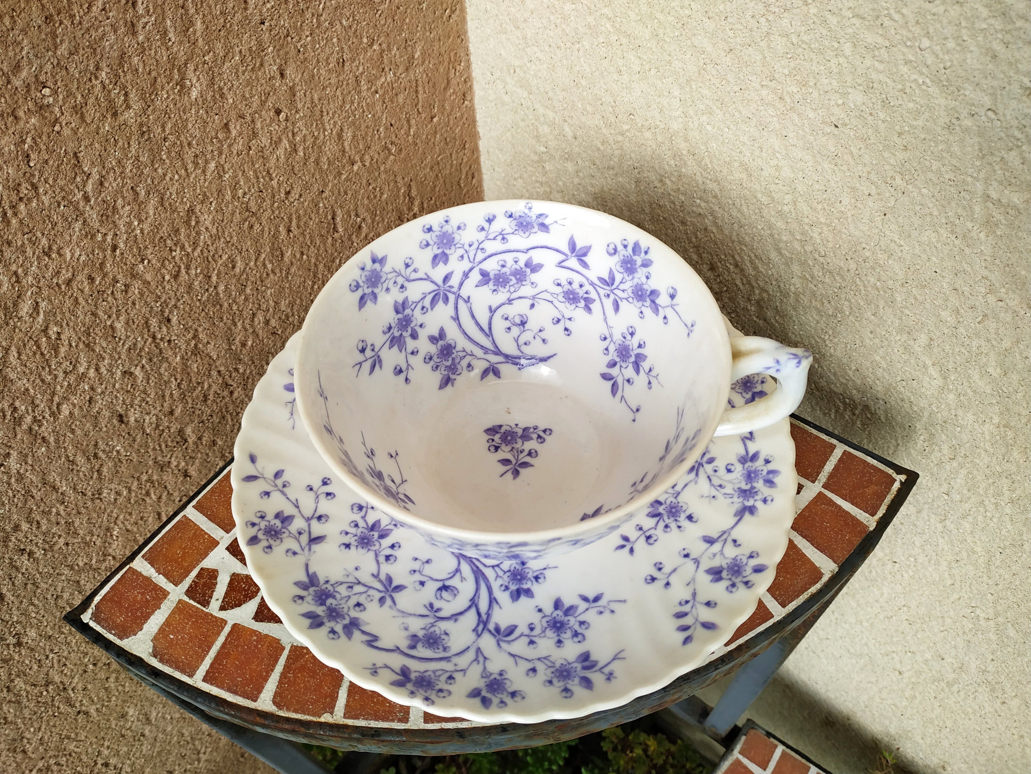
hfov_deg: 71.6
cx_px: 516
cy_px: 387
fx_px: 715
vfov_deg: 56.8
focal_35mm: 24
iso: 100
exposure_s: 1/750
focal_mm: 3.94
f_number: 1.9
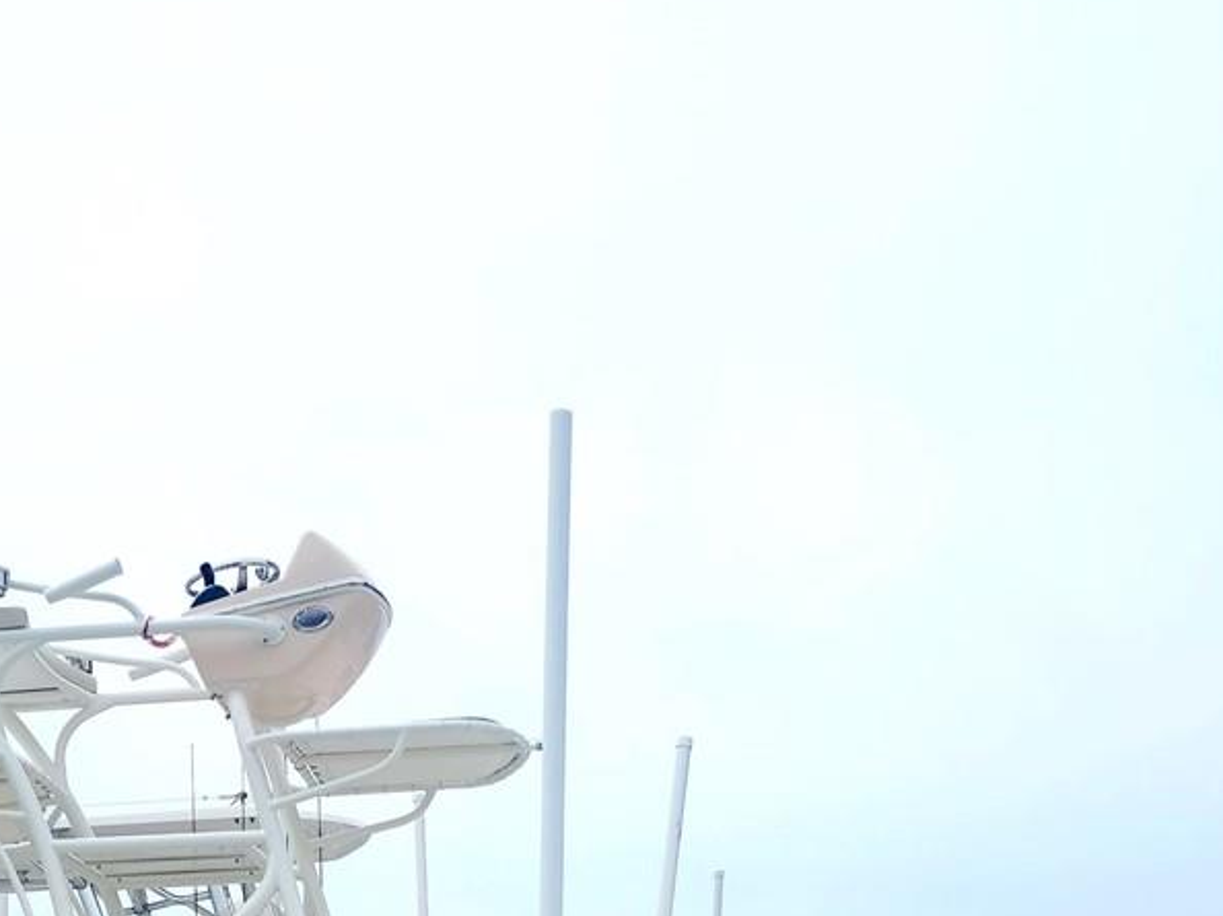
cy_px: 1040
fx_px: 2190
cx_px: 428
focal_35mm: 62
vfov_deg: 22.2
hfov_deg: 31.0
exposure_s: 1/2000
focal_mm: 6.4
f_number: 1.8
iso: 12
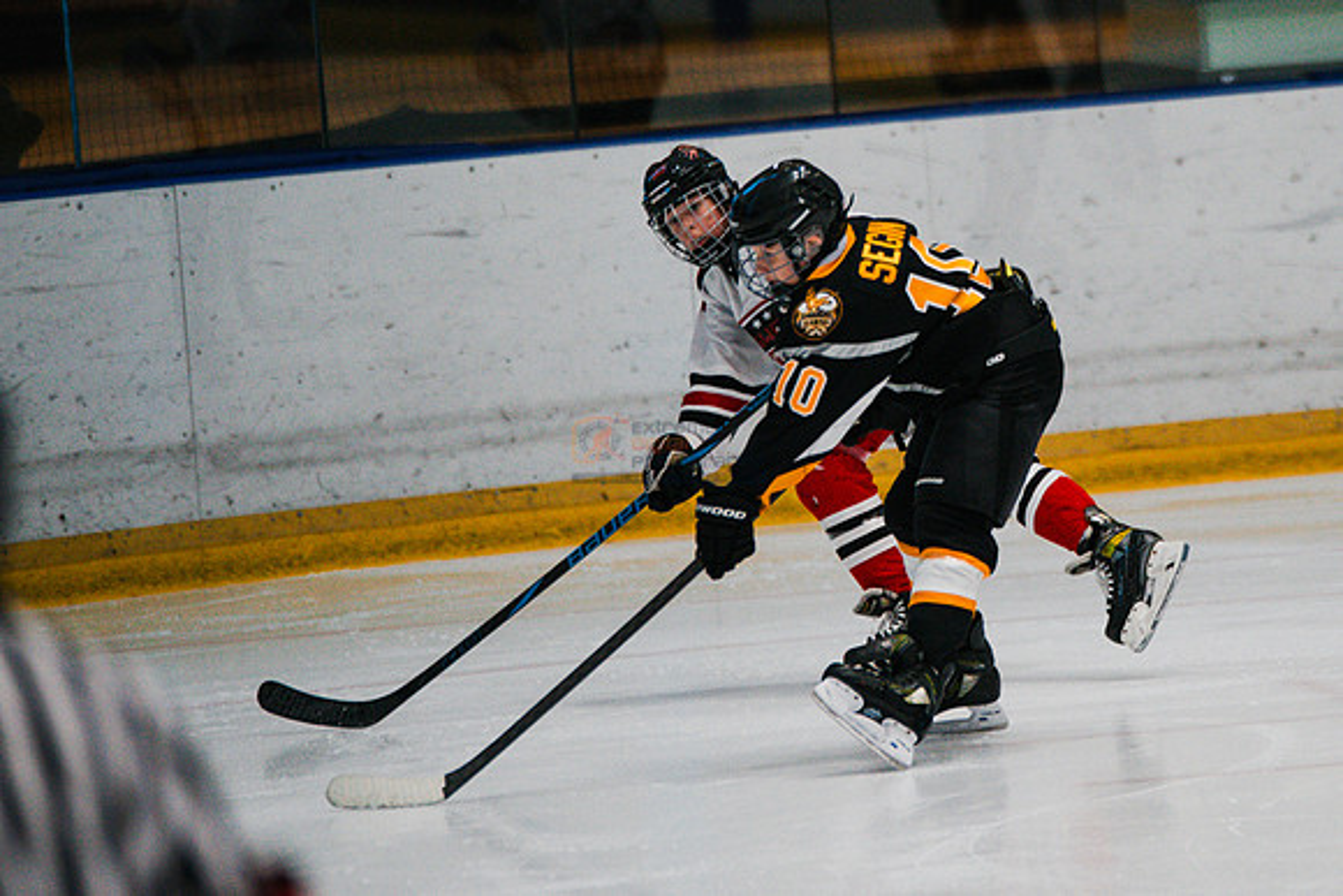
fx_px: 15735
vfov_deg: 3.3
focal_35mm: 422
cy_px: 328
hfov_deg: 4.9
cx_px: 1028
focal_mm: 274
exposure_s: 1/1600
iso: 3200
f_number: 3.2
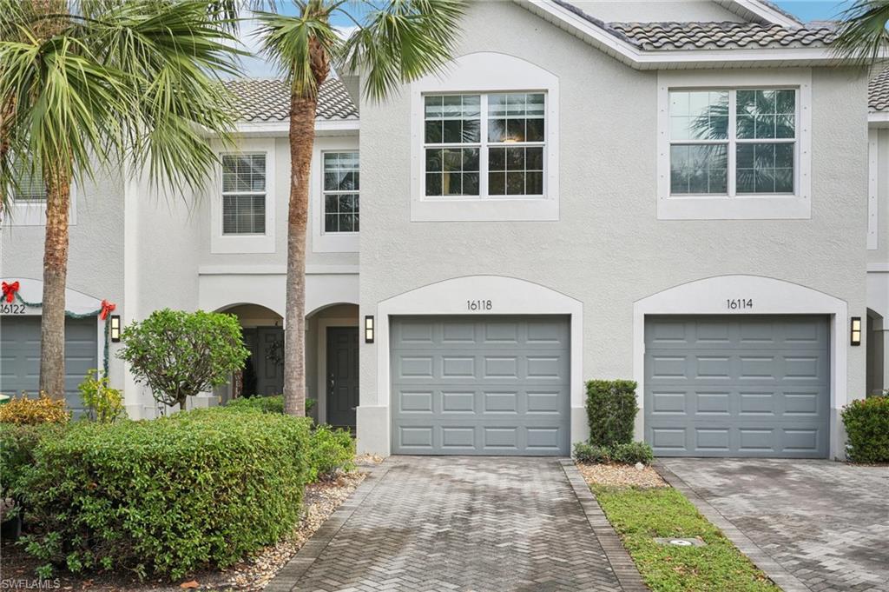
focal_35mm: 35
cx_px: 444
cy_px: 296
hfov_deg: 54.5
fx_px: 864
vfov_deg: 37.8
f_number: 4.5
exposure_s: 1/750
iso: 400
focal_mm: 35
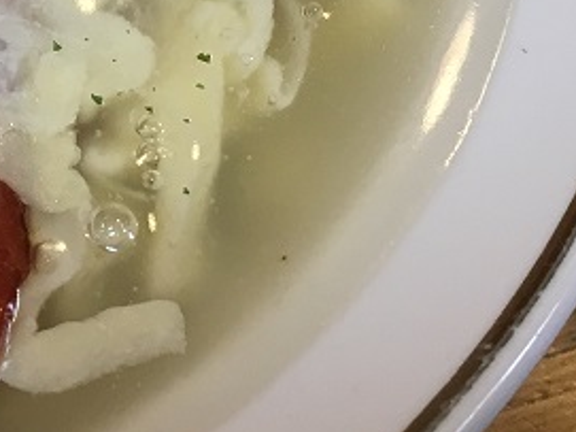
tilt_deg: -50.8
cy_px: -164
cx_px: 55
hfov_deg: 17.9
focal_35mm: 108
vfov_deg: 13.1
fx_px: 1796
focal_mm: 4.15
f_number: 2.2
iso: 32
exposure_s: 1/30
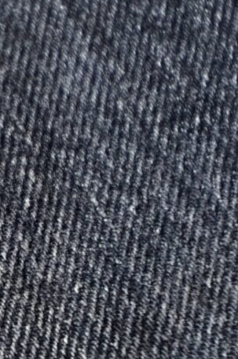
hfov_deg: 2.1
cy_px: 311
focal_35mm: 655
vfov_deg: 3.2
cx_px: -365
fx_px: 6520
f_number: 5.3
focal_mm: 78
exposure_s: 1/500
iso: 125
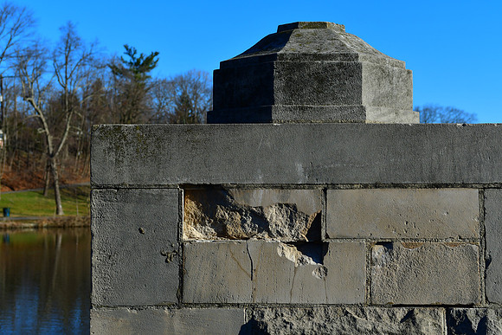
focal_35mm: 66
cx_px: 251
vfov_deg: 20.6
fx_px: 921
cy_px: 168
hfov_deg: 30.5
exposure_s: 1/640
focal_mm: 44
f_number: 8
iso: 200
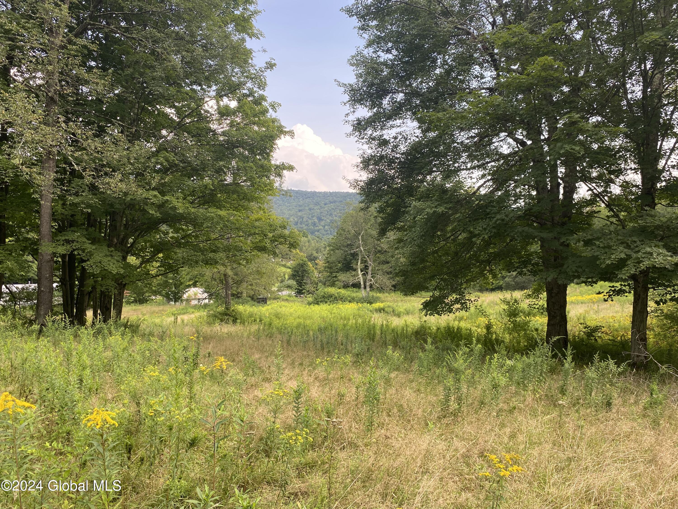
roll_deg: -3.5
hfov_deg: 67.3
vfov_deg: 53.1
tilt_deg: -2.2
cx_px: 339
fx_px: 509
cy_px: 254
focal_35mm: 26
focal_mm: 4.25
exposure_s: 1/342
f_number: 1.8
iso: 32
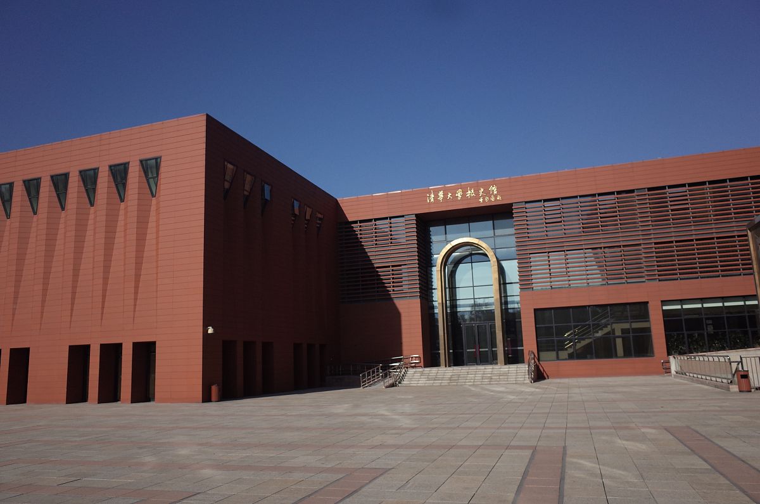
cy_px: 252
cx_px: 380
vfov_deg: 46.2
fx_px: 590
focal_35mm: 28
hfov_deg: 65.6
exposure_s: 1/2000
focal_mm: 18.3
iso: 400
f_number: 3.5
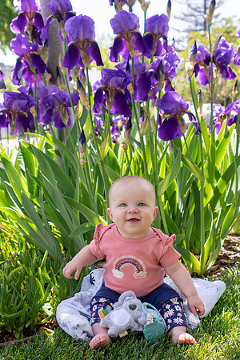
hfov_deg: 27.2
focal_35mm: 50
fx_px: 495
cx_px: 133
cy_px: 216
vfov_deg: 39.8
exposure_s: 1/250
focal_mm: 24
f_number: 3.2
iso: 100
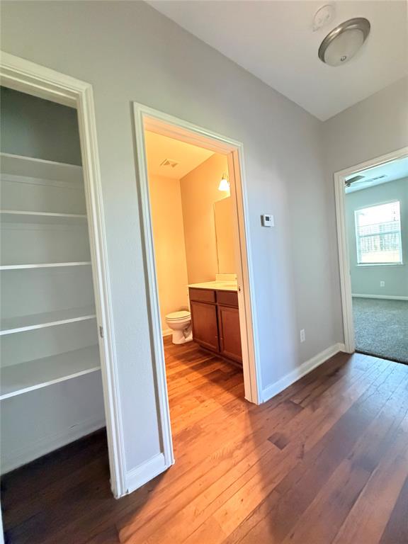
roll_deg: +4.2
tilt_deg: -1.2
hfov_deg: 85.7
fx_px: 220
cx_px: 204
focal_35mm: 14
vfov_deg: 102.1
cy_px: 272
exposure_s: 1/60
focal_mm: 2.22
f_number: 2.2
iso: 1250
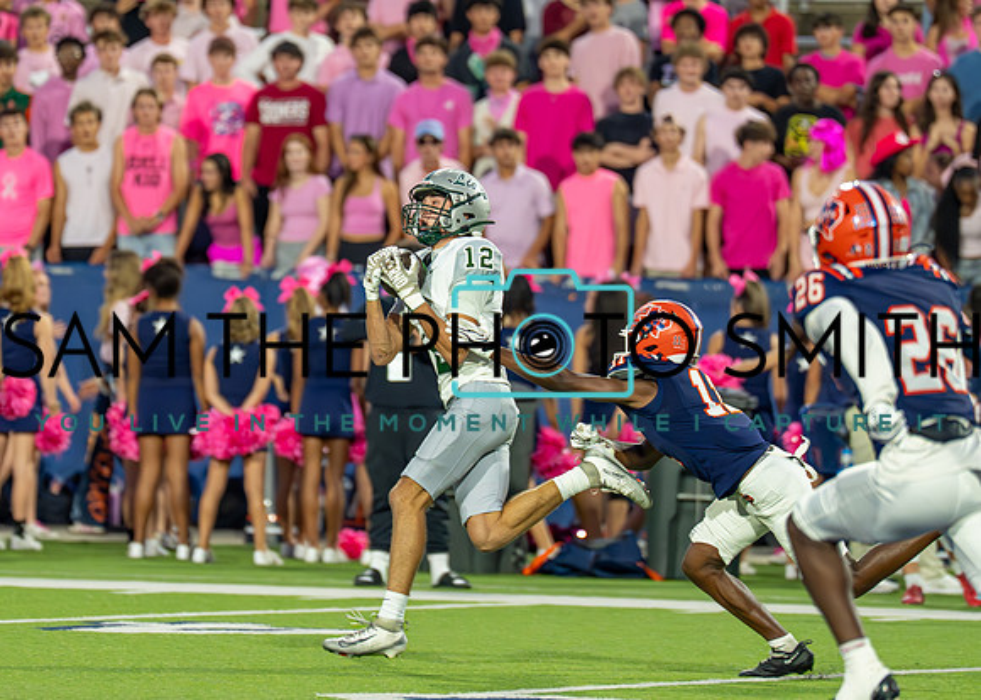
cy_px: 315
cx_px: 368
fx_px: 11898
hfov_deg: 4.7
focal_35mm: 427
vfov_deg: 3.4
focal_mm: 200
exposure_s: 1/1250
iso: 1600
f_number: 2.8
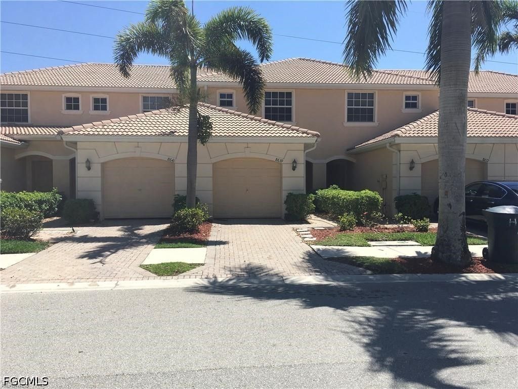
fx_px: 434
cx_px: 259
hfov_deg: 61.7
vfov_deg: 48.2
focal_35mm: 29
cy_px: 194
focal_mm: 4.15
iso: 25
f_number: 2.2
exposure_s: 1/1570
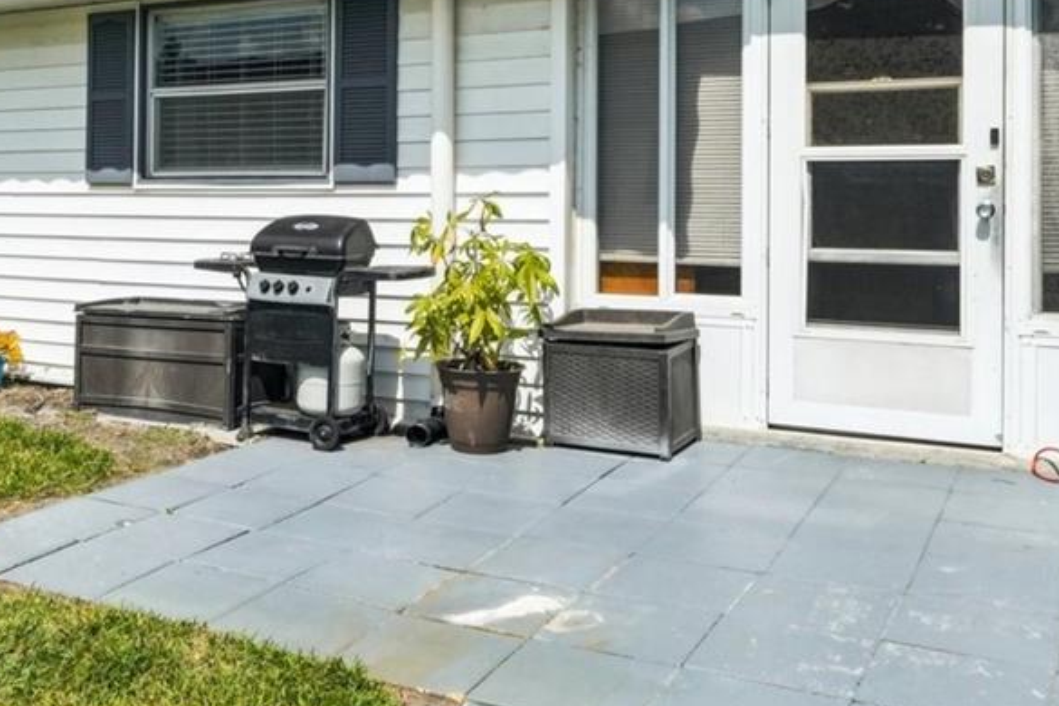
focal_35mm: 41
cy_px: 214
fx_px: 1206
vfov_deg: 32.3
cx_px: 324
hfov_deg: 46.4
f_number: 8
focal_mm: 10
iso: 400
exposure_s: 1/2000
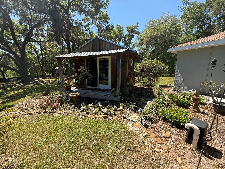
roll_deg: +0.8
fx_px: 91
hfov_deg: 102.1
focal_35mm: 14
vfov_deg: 85.7
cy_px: 84
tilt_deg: -8.2
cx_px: 112
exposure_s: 1/549
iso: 50
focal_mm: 2.22
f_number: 2.2
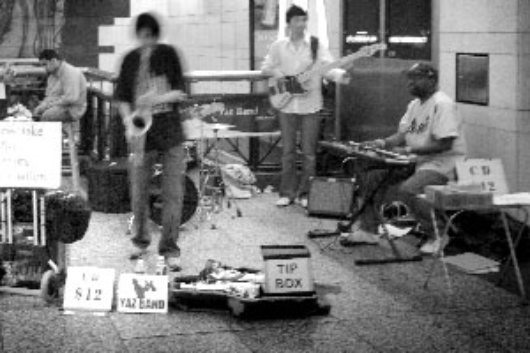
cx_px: 115
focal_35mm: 55
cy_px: 56
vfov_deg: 24.1
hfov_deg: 35.2
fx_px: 810
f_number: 5.6
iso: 1250
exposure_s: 1/4
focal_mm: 20
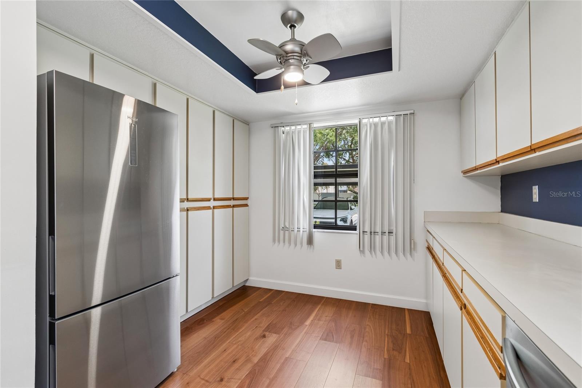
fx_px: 242
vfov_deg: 77.3
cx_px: 291
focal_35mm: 15
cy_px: 194
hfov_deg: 100.4
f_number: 4.5
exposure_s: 1/20
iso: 100
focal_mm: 10
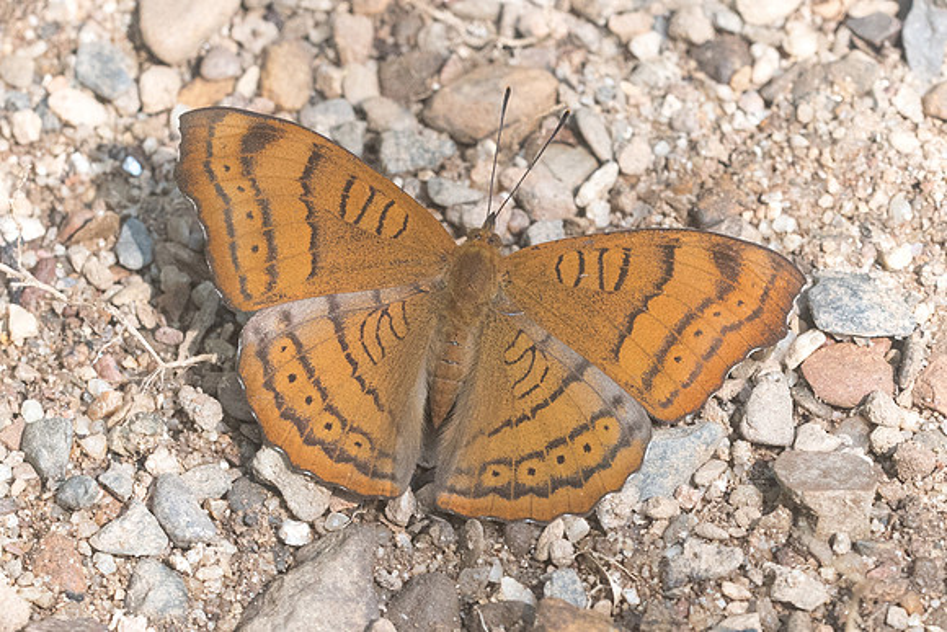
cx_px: 438
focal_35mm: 513
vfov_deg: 2.7
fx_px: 13509
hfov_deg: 4.0
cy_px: 391
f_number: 8
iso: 800
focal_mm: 150
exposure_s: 1/250
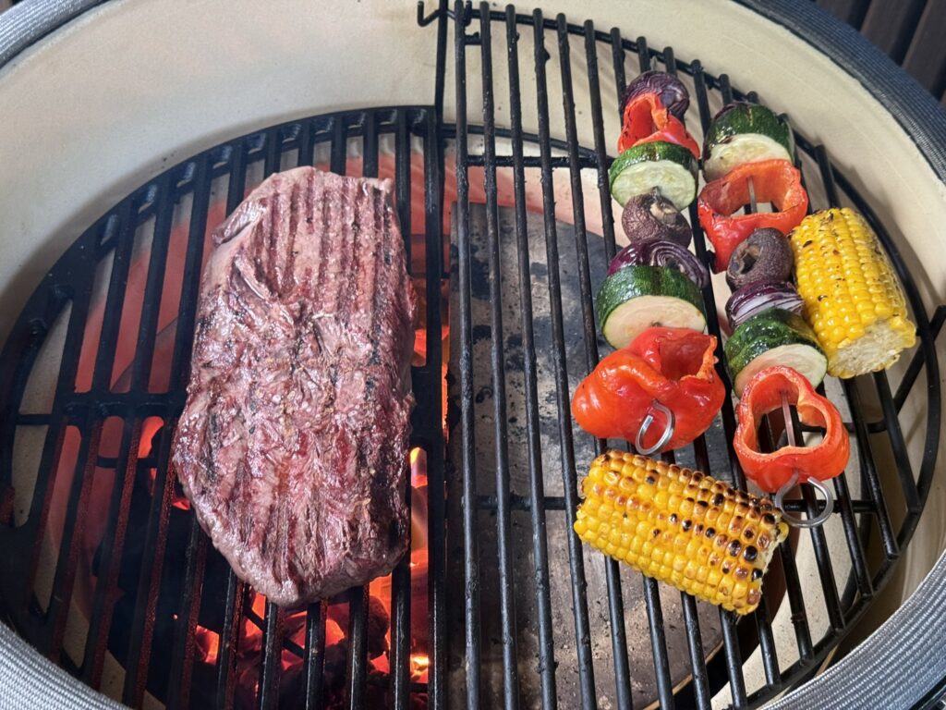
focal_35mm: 48
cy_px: 355
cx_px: 473
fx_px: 1312
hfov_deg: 39.7
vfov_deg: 30.3
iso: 250
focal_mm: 6.76
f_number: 1.78
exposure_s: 1/50
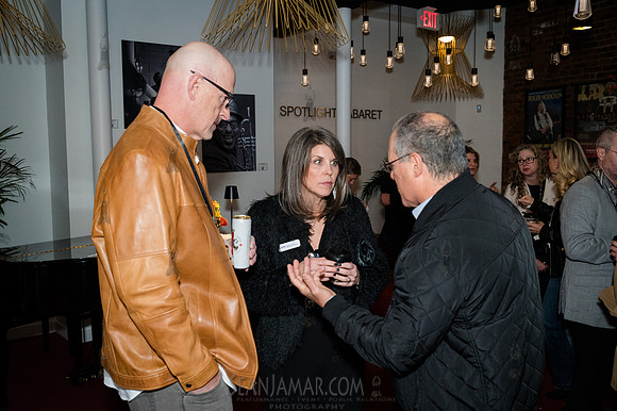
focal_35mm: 35
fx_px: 599
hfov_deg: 54.5
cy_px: 206
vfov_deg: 37.8
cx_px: 308
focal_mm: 35
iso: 6400
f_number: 5
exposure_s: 1/320
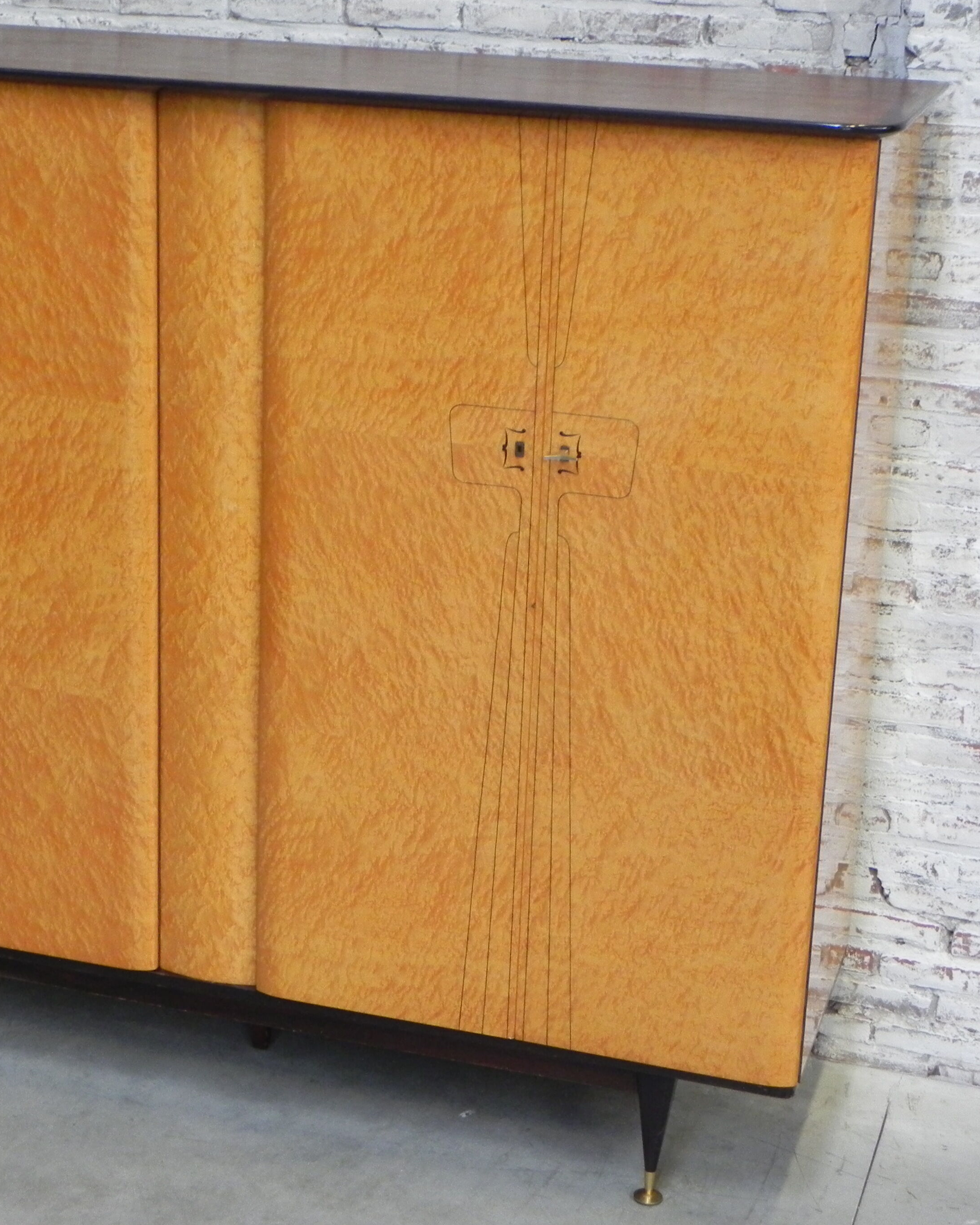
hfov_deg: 22.4
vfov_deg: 27.9
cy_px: 610
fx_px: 2466
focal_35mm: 68
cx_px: 378
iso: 400
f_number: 3.5
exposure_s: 1/13.2
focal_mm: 9.2
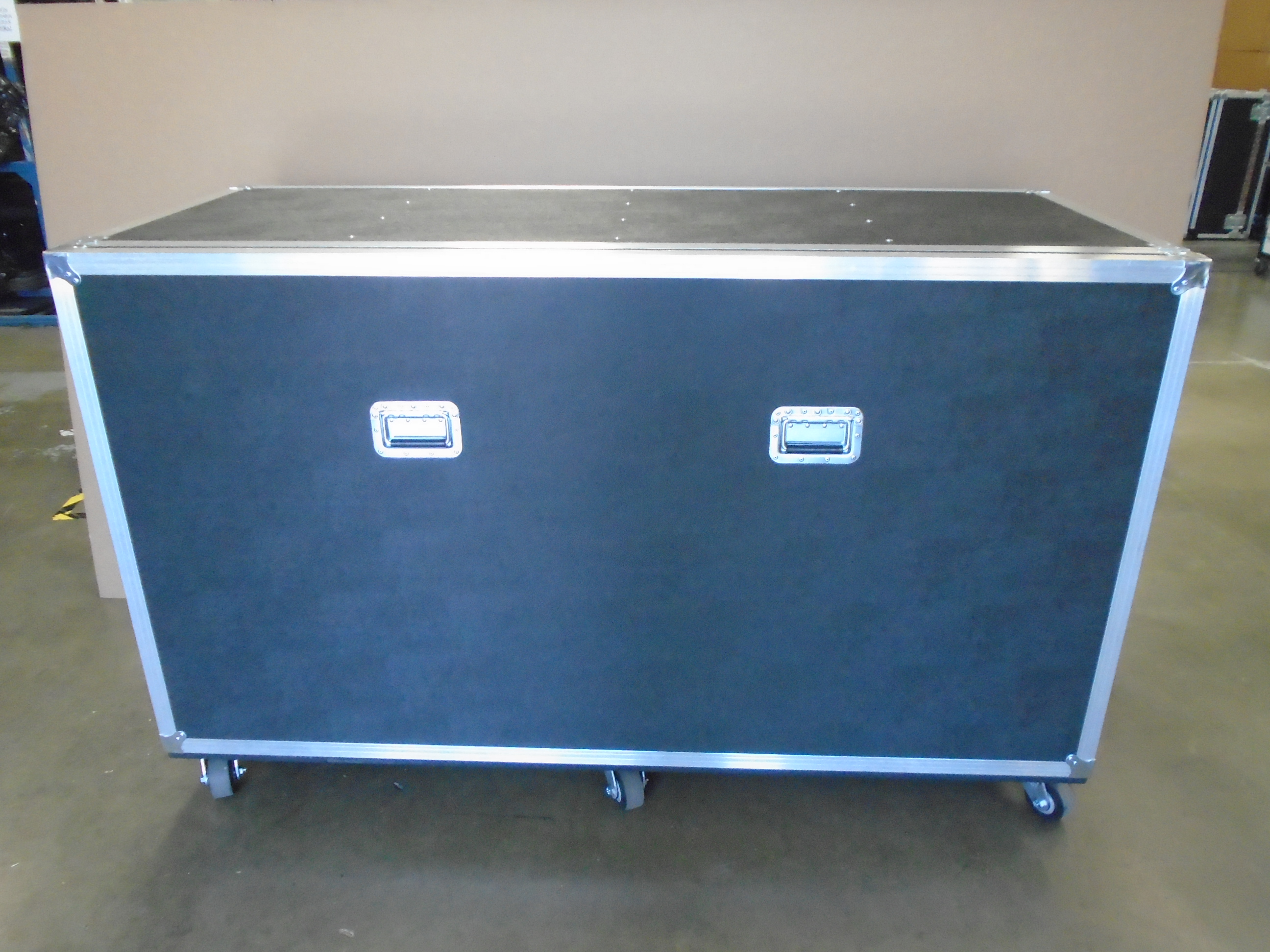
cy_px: 476
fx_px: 954
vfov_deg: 53.1
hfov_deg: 67.3
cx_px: 635
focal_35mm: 26
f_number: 3.2
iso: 800
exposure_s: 1/125
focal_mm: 4.6
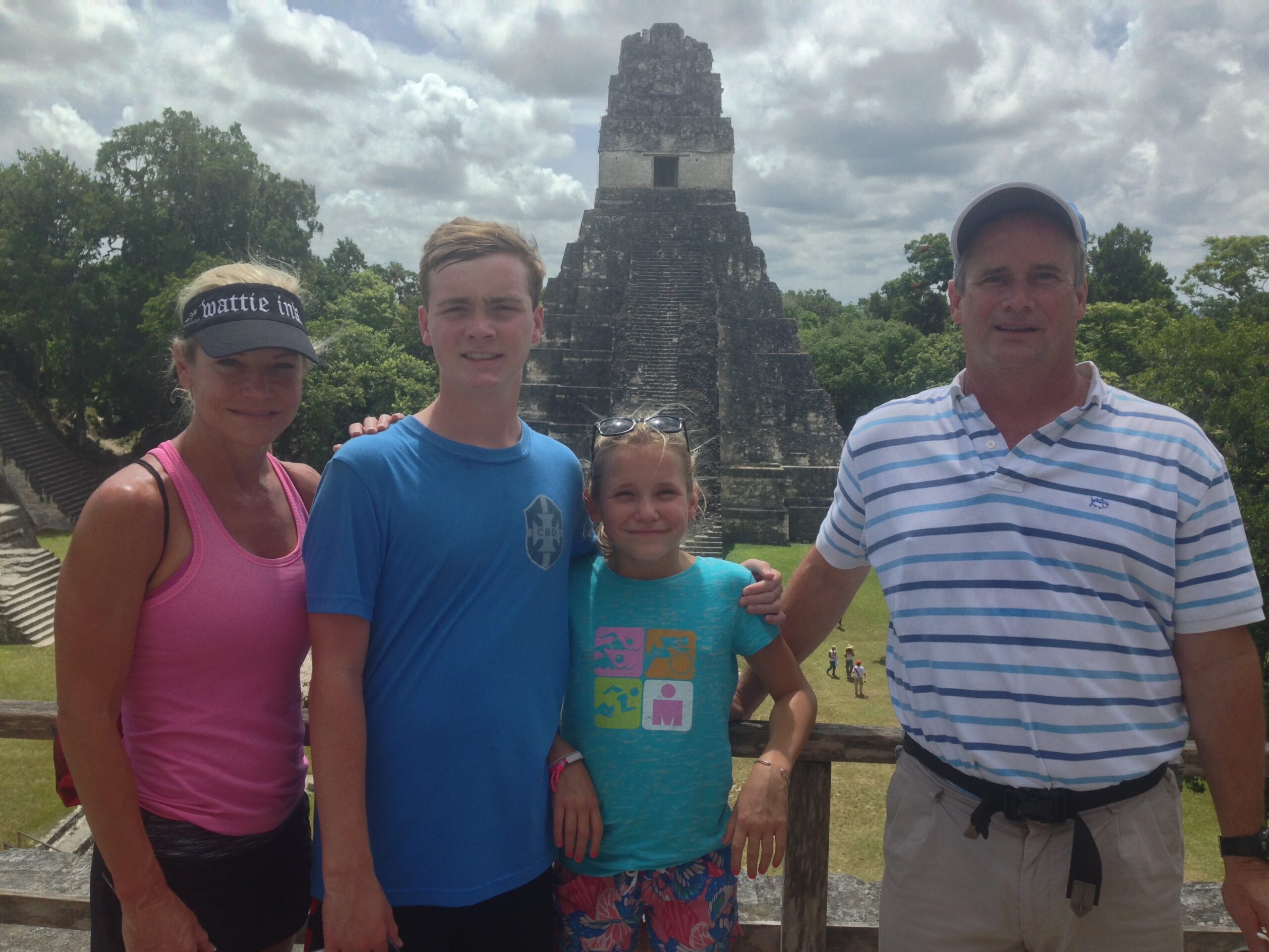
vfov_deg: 42.9
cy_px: 476
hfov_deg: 55.4
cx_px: 634
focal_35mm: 33
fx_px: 1210
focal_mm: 4.12
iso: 50
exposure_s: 1/1323
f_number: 2.4
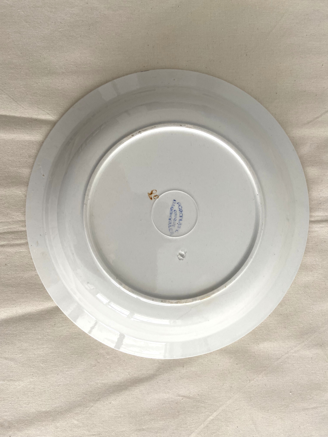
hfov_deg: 53.1
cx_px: 164
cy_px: 218
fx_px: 328
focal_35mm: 26
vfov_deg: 67.3
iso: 125
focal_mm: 4.25
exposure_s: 1/121
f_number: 1.8
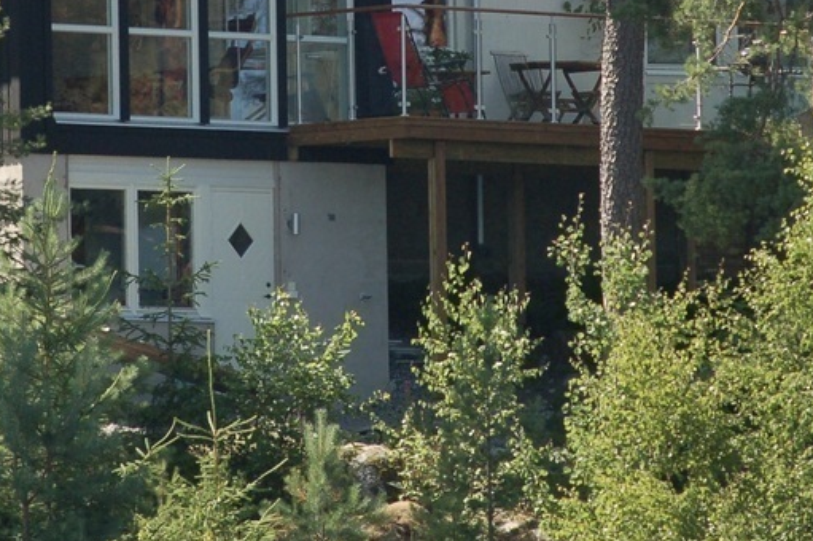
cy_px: 7
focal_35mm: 541
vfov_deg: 2.5
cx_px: 347
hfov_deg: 3.8
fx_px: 12209
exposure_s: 1/400
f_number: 5.6
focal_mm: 180
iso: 800
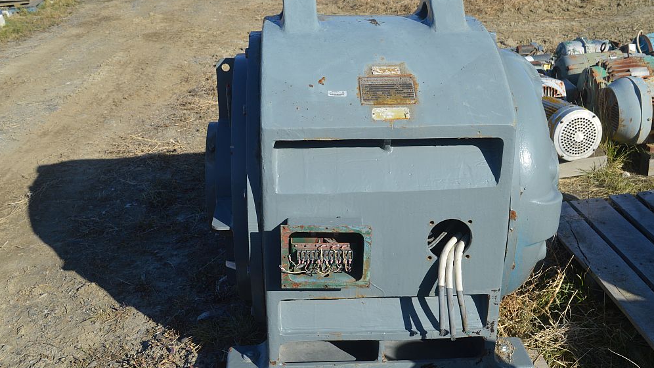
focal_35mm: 41
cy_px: 177
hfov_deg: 49.4
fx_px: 711
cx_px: 327
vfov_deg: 29.0
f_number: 8
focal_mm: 26
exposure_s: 1/250
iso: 100
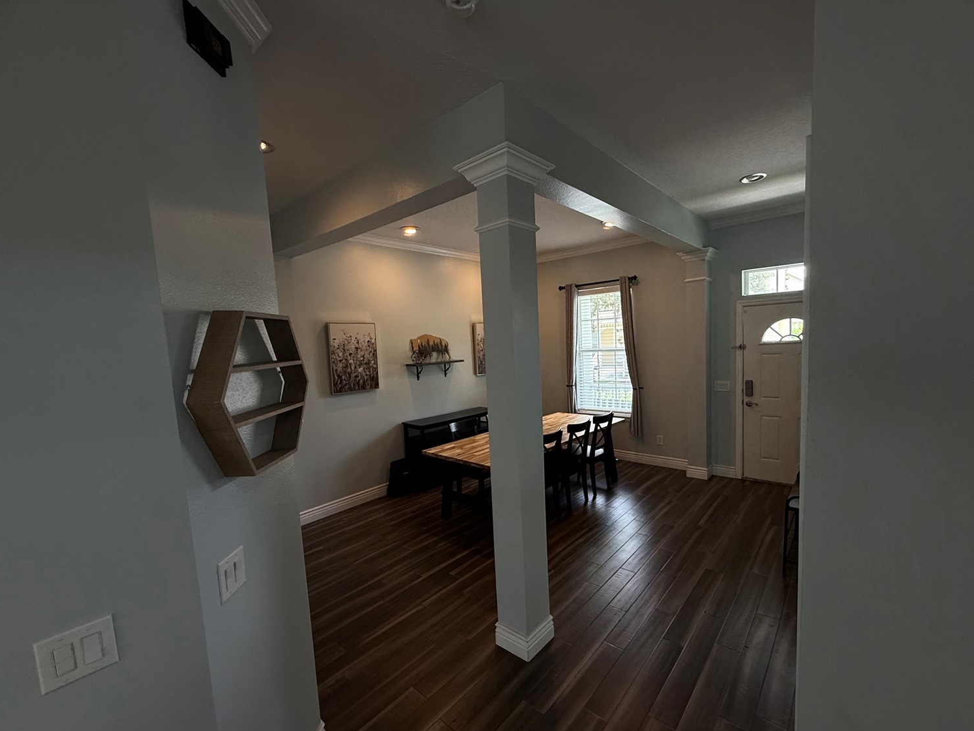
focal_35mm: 15
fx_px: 422
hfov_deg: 98.1
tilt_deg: -4.7
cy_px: 380
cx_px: 514
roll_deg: +2.5
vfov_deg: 81.7
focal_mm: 2.22
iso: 125
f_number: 2.2
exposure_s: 1/120
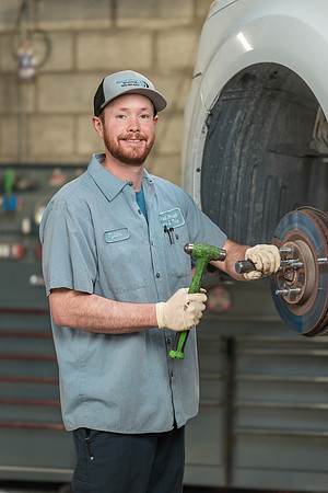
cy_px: 246
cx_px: 164
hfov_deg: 16.1
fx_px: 1162
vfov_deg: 23.9
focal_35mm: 85
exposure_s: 1/200
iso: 800
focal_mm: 85
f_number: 2
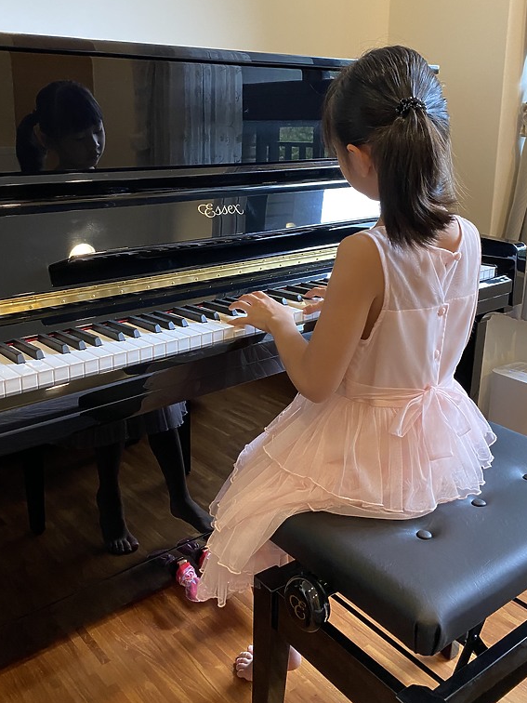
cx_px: 219
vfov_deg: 54.9
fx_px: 670
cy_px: 276
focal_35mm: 33
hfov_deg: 42.8
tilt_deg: -12.1
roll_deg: -0.5
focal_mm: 4.25
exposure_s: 1/60
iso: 250
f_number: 1.8
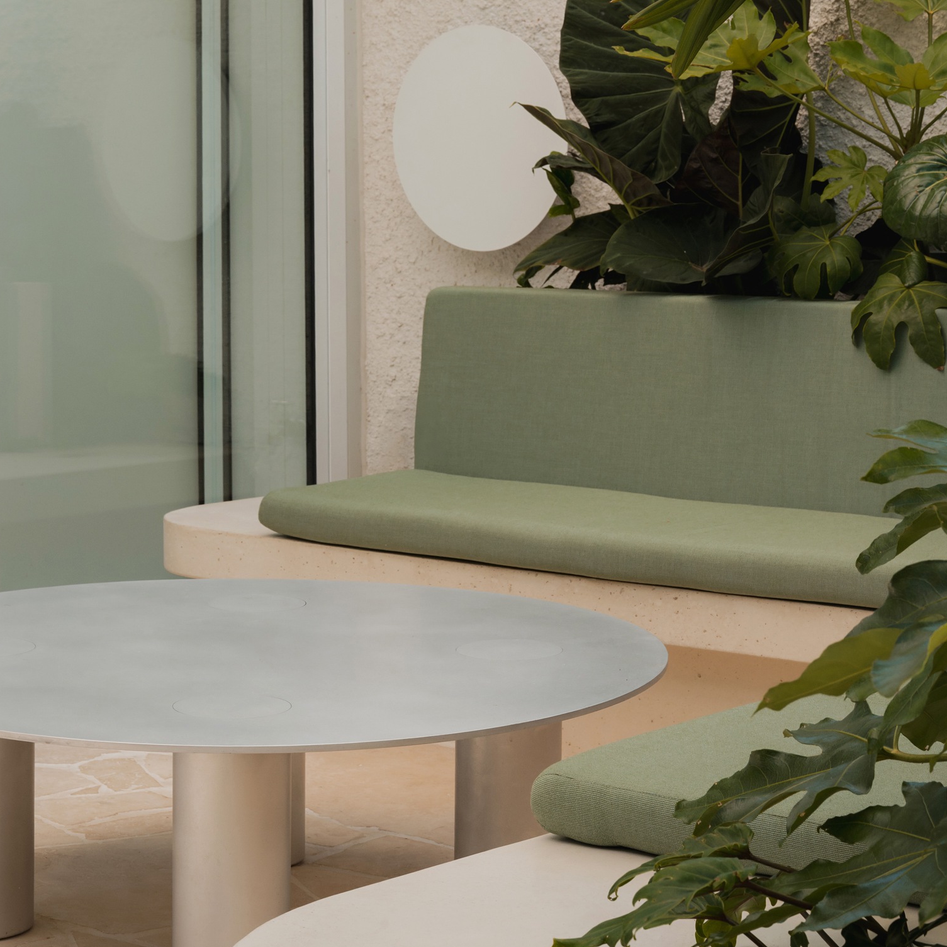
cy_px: 289
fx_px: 2569
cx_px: 405
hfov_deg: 20.9
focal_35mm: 83
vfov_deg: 20.8
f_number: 10
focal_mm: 49
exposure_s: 1/400
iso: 640
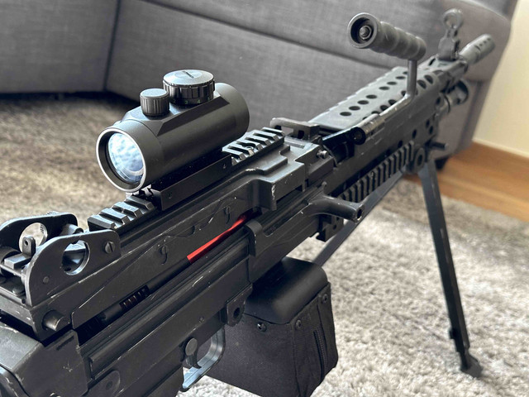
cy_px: 198
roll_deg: -14.0
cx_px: 264
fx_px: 734
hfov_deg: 39.7
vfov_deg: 30.3
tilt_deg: -14.8
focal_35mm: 48
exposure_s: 1/50
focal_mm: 6.86
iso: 250
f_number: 1.78
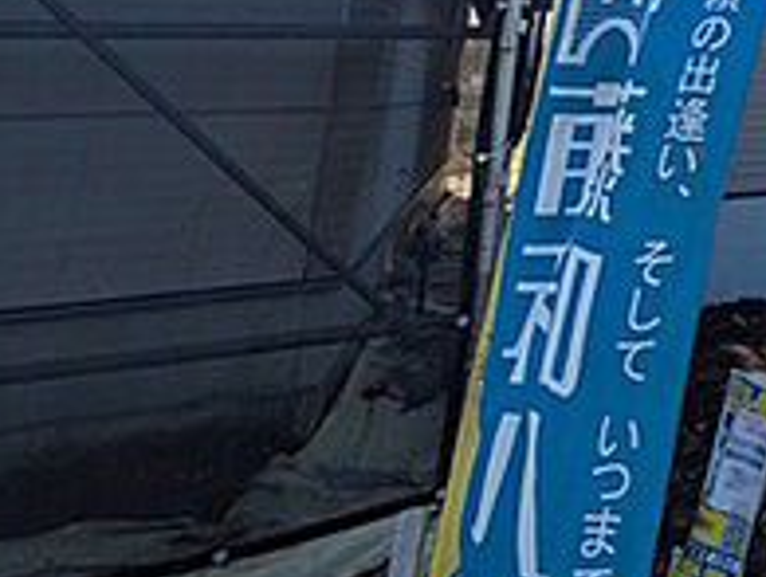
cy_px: -114
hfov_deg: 28.7
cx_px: 1139
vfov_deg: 29.1
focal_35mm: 43
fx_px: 953
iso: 44
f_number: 2.2
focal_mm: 1.83
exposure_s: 1/1266
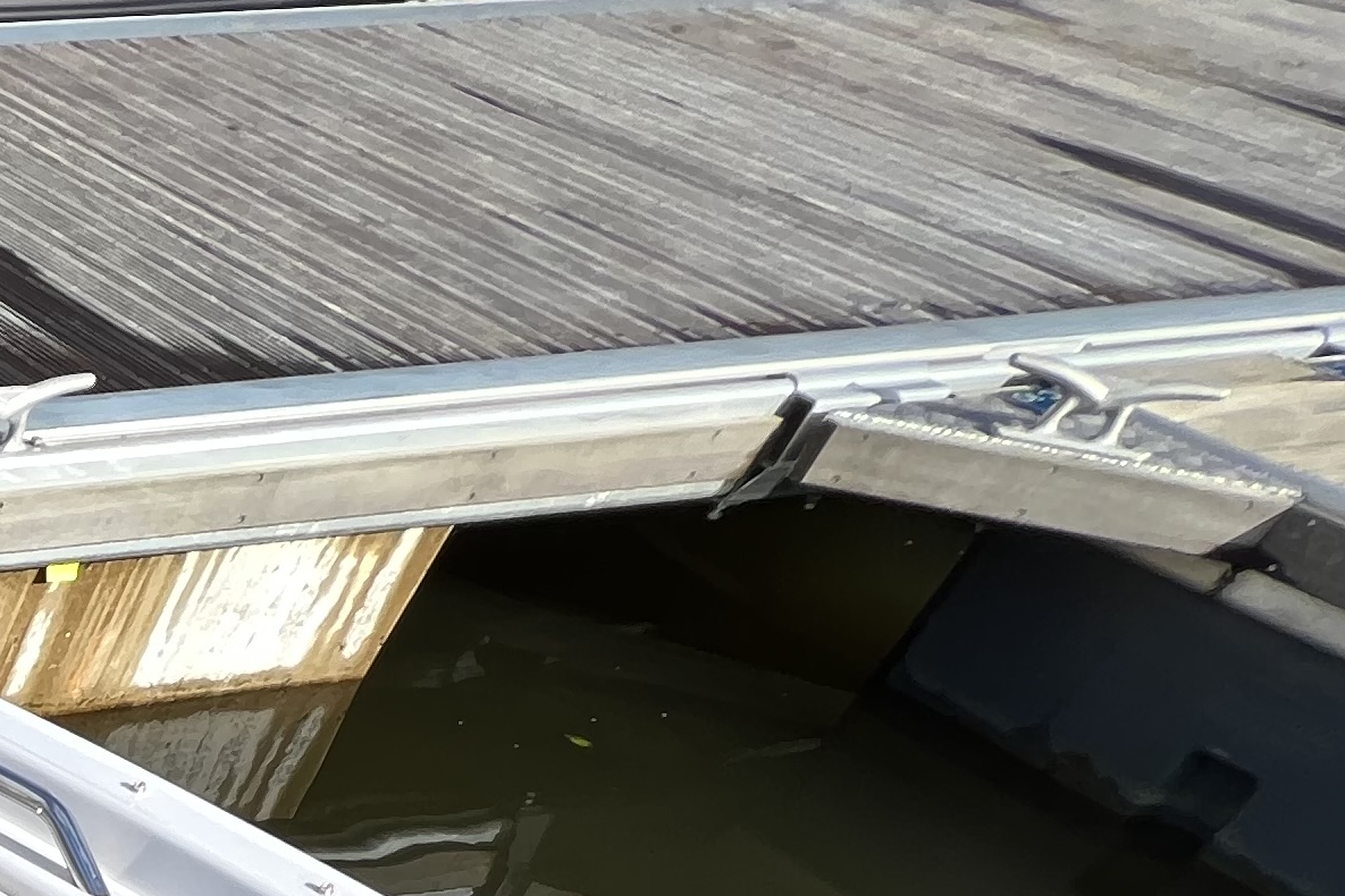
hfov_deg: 24.7
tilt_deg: -53.0
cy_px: 1650
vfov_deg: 20.1
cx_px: -914
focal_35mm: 46
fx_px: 1718
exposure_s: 1/215
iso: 32
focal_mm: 1.57
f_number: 1.8
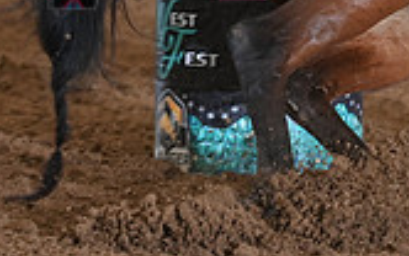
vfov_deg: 3.3
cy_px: -171
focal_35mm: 399
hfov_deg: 5.2
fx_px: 4450
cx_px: 503
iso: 2000
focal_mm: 112
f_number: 3.2
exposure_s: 1/250
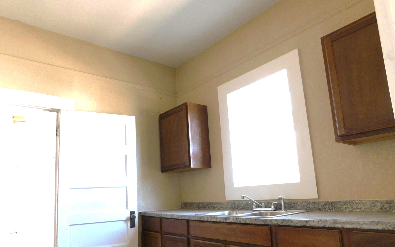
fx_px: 269
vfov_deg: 48.9
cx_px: 197
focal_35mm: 25
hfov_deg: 72.5
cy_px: 150
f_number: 3
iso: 250
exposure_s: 1/30
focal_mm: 4
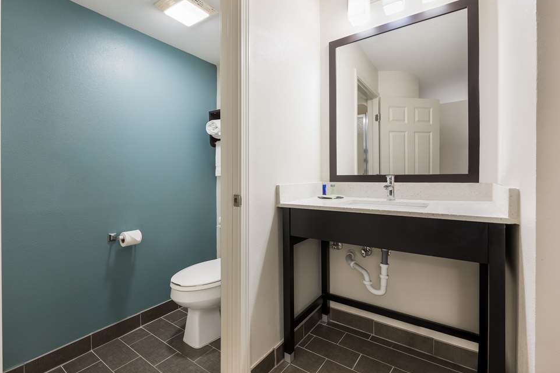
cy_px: 176
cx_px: 275
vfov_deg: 71.9
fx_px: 257
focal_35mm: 17
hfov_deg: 94.9
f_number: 8
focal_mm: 15.5
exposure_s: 2
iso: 200
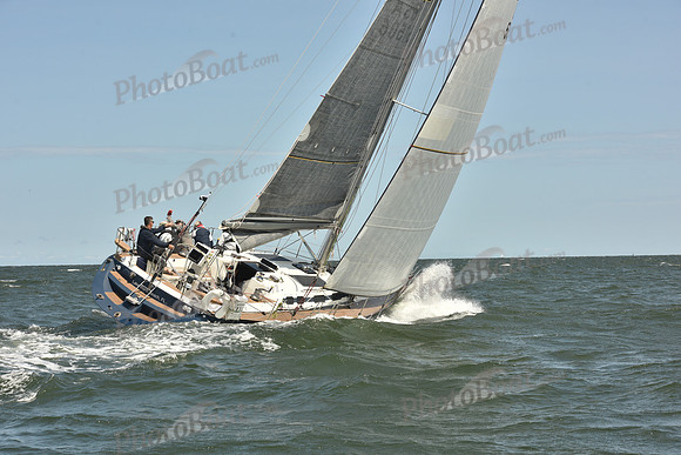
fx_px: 1476
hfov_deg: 26.0
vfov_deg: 17.5
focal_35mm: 78
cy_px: 228
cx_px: 340
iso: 250
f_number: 9
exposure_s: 1/800
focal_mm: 78
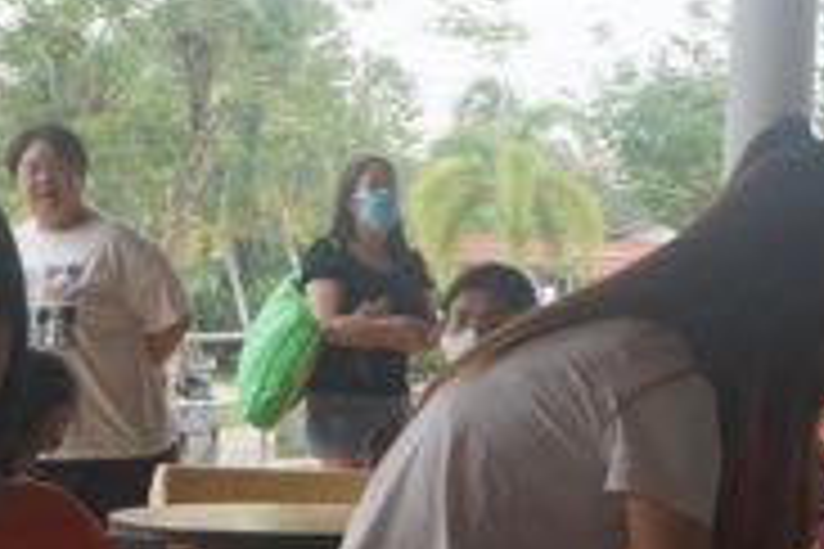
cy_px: 459
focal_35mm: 134
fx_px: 3067
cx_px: 279
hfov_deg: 15.3
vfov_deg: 10.2
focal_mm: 34
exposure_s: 1/125
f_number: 14
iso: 2000
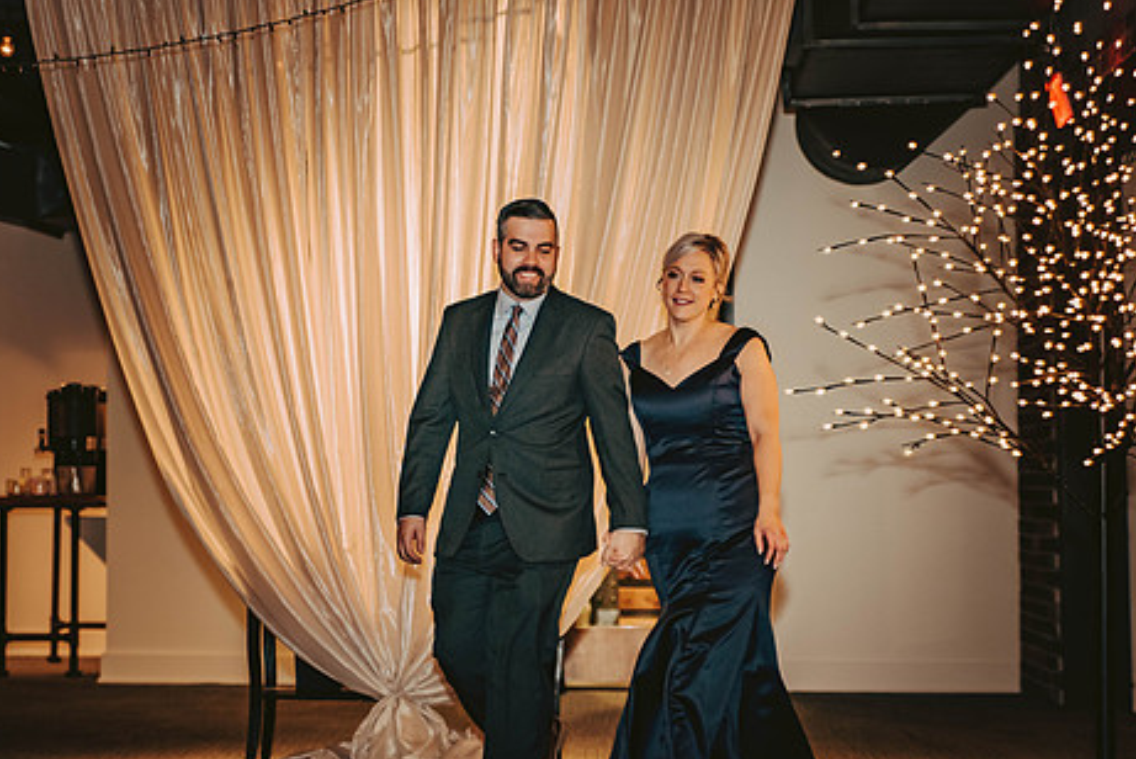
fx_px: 2779
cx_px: 500
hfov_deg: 23.1
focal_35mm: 88
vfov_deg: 15.6
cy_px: 398
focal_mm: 70
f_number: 3.2
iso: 1250
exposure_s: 1/100
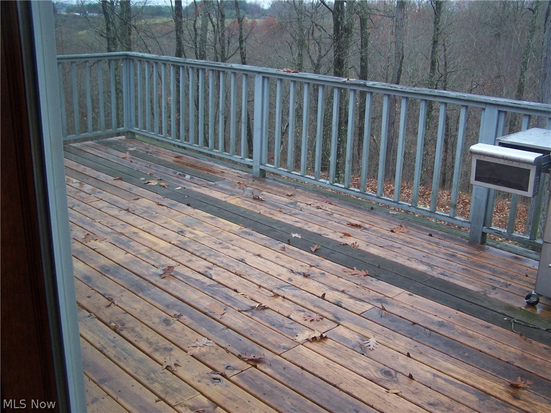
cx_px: 276
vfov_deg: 37.7
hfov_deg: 49.0
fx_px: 605
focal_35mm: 38
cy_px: 206
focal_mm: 6.3
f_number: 2.8
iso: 140
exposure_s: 1/125
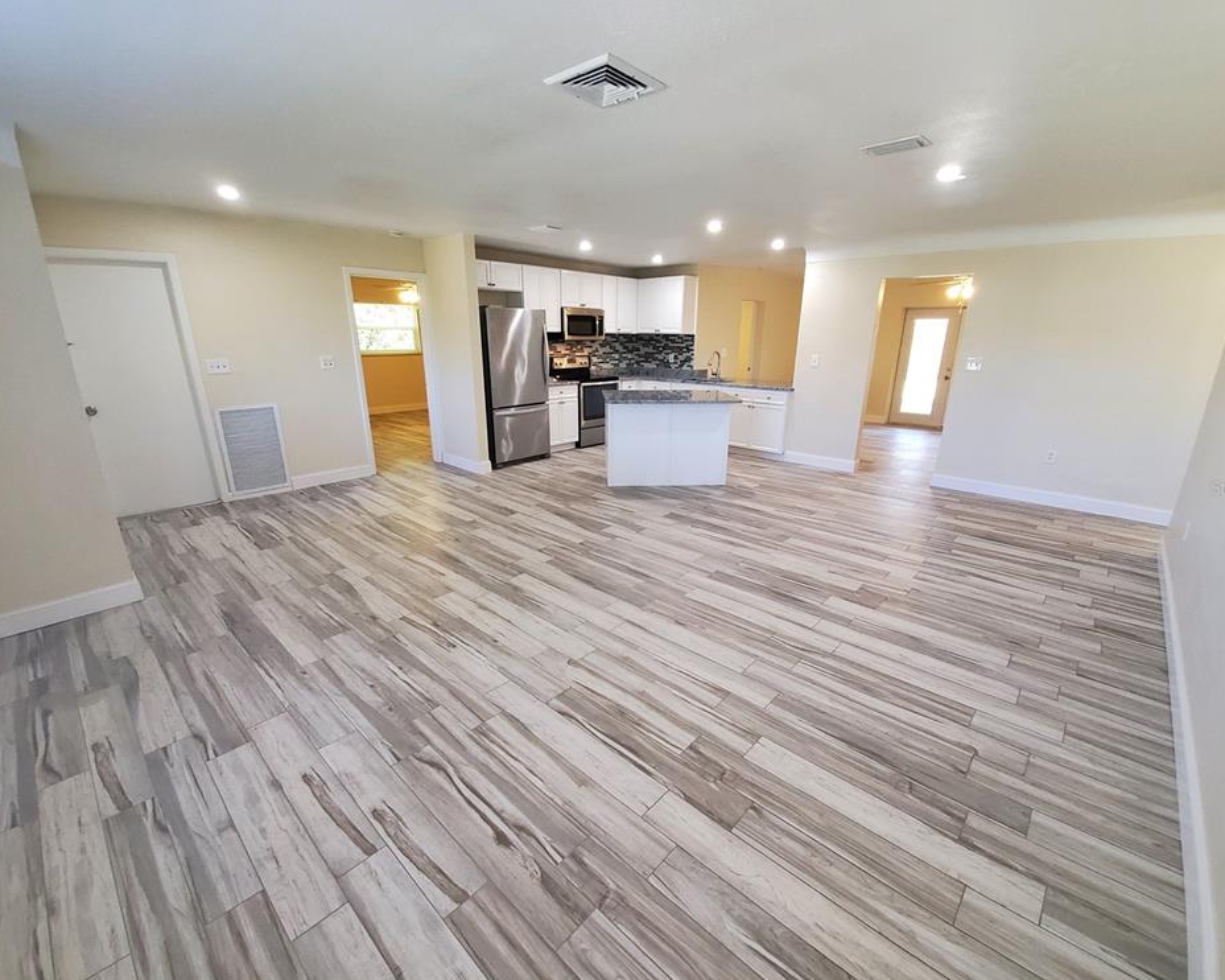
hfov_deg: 100.7
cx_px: 615
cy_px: 487
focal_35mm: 14
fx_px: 507
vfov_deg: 88.0
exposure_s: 1/60
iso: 320
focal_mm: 1.8
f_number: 2.2
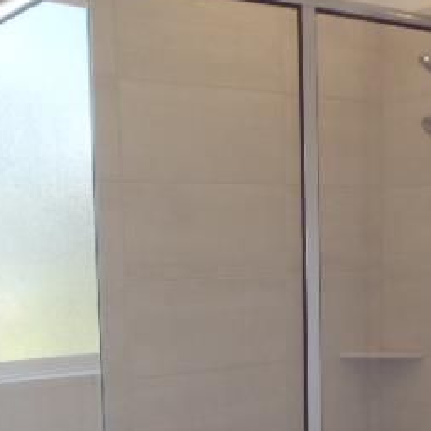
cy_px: 387
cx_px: 286
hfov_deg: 27.6
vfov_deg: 26.8
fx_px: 873
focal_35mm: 62
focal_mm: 5
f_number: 3.9
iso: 250
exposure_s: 1/80
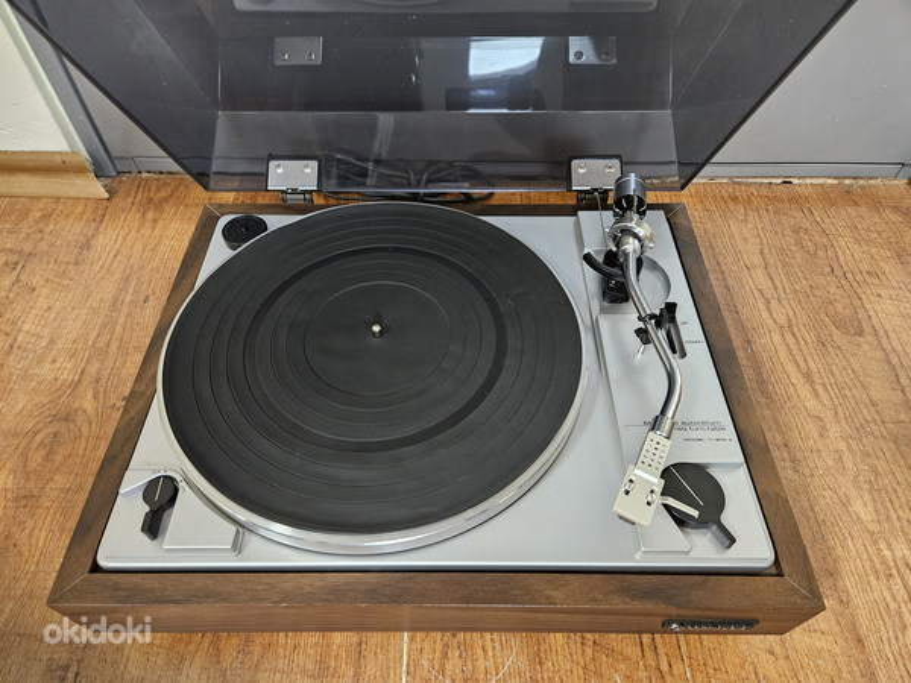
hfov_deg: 73.9
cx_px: 456
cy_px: 342
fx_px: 605
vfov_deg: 58.9
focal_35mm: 23
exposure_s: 1/25
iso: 640
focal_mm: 5.4
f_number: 1.8
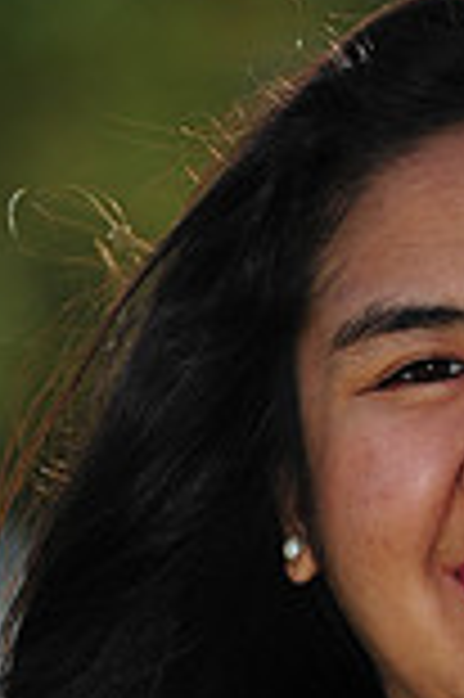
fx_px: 14531
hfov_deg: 1.8
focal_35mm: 750
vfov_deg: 2.7
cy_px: 1058
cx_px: 459
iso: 200
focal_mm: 200
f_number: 4
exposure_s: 1/1000
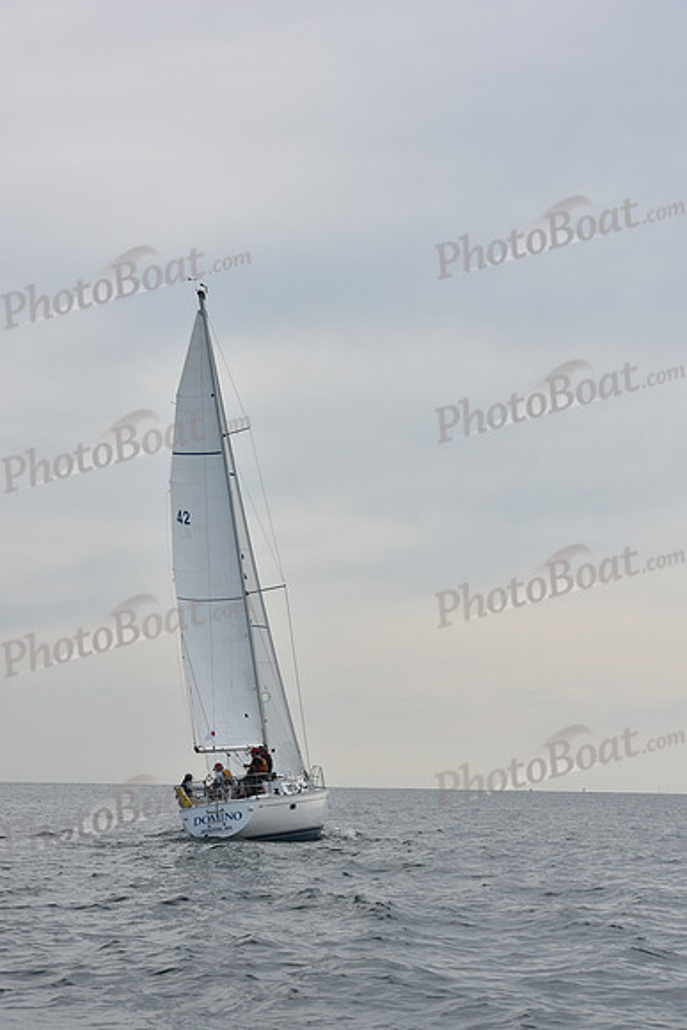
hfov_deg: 14.9
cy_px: 515
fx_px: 2632
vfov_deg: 22.1
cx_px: 344
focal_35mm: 92
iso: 320
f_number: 9
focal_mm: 92
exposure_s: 1/1000
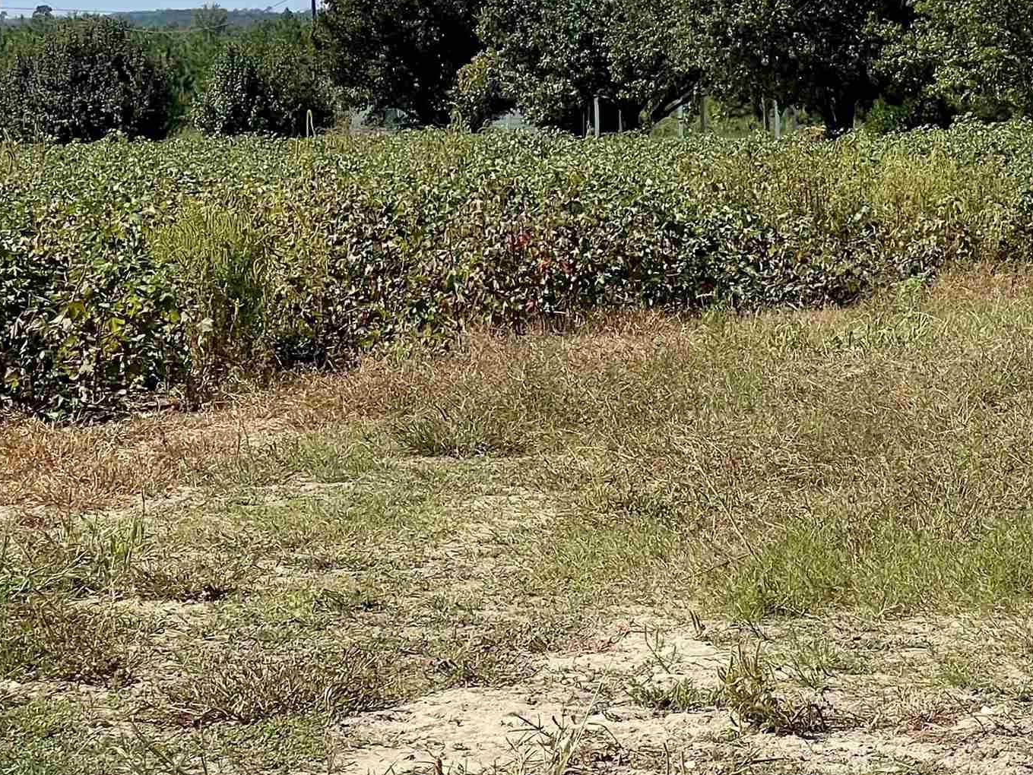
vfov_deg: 8.5
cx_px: 848
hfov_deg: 11.3
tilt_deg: -0.8
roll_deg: +1.1
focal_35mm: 174
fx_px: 5194
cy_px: 44
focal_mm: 9
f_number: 2.8
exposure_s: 1/951
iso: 32
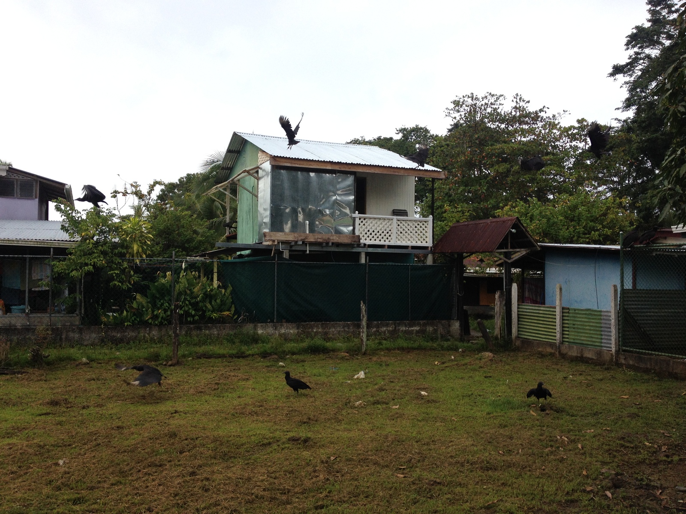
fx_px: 694
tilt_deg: -1.6
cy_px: 257
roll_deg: -0.6
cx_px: 343
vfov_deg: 40.7
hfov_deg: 52.6
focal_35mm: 35
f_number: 2.4
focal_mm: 4.28
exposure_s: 1/276
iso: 50
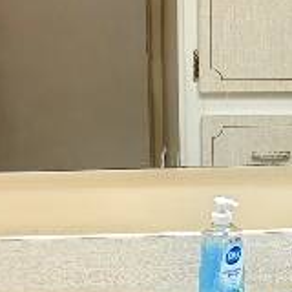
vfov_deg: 14.1
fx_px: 1164
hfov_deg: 14.3
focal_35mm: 122
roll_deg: +0.8
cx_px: 172
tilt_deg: -14.4
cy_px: 280
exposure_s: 1/60
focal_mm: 5.96
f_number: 1.6
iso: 125
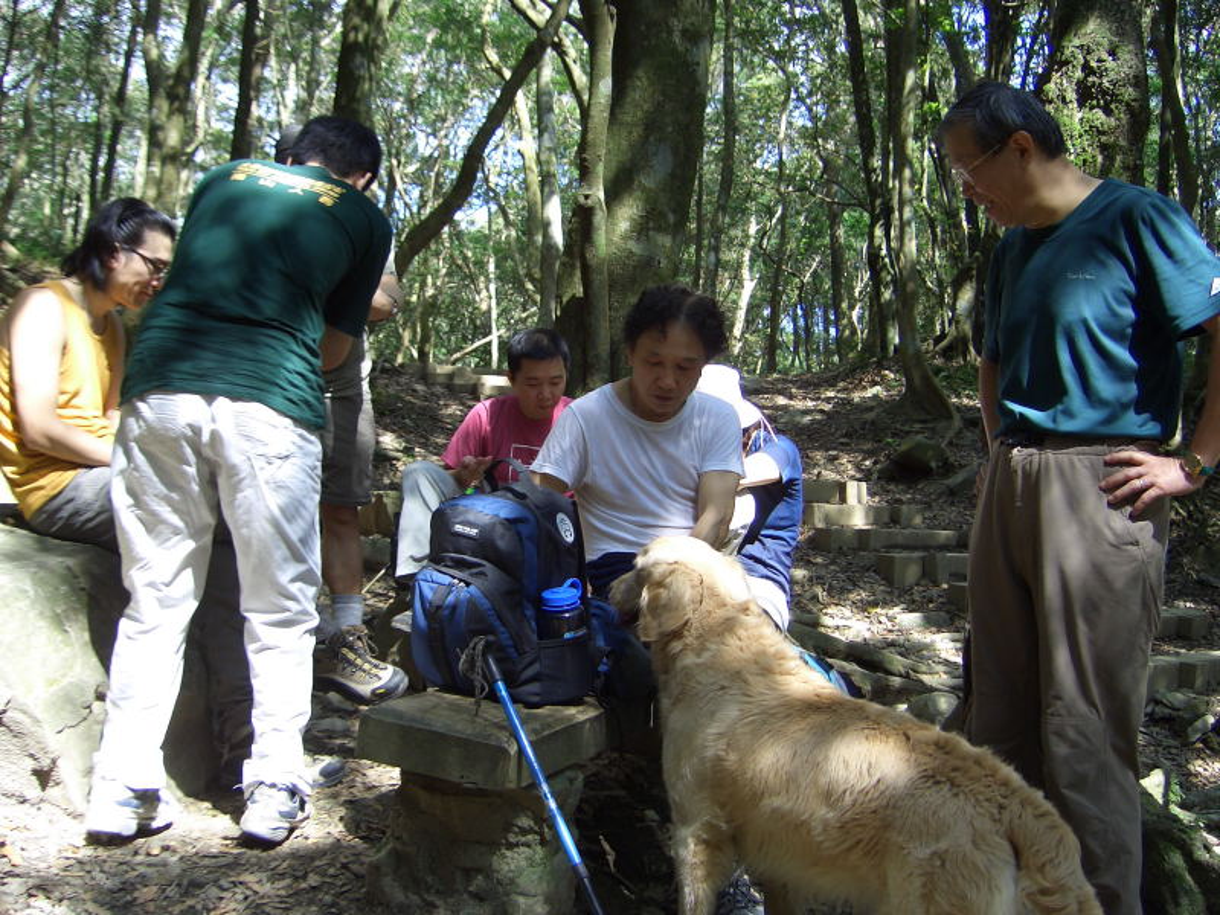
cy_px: 458
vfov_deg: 36.8
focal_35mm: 39
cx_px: 610
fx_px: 1375
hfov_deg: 47.9
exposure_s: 1/100
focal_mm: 8
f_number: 2.8
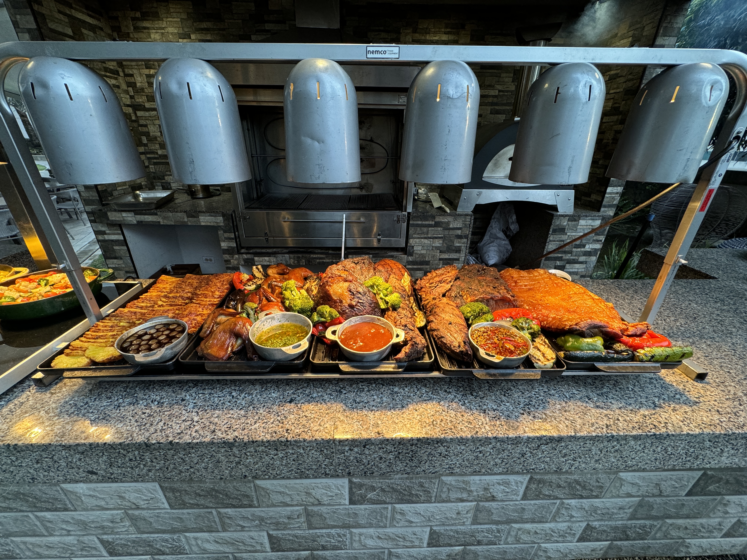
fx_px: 302
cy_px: 280
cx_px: 374
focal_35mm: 14
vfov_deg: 85.7
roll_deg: -1.5
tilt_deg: -26.3
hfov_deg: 102.1
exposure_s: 1/120
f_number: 2.2
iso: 200
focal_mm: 2.22
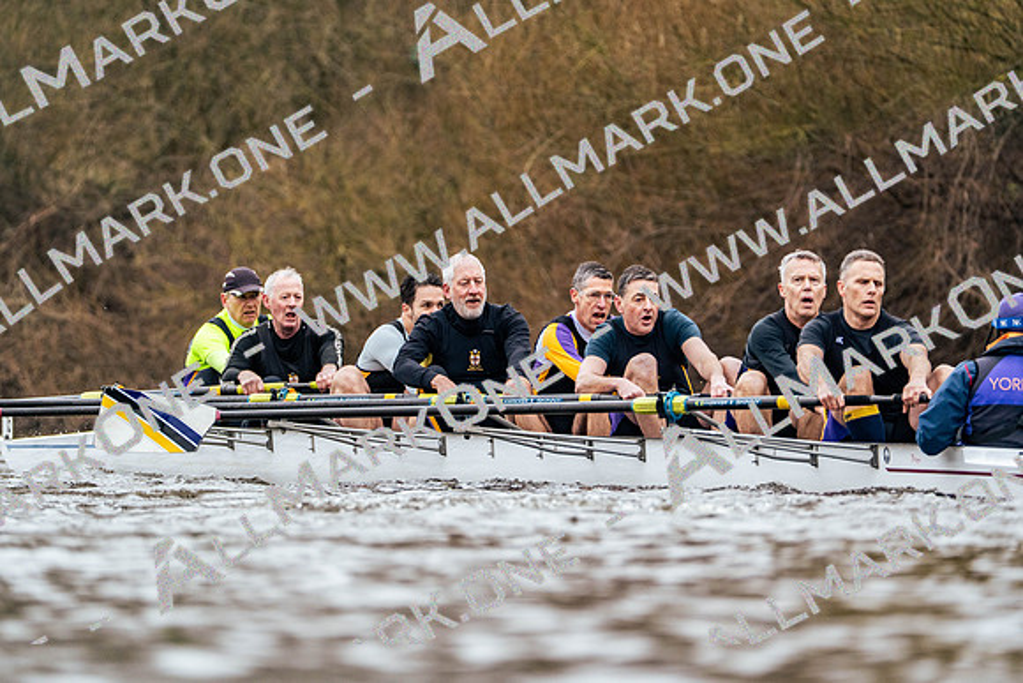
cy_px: 342
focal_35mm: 459
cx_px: 512
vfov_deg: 3.0
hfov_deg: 4.5
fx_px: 13046
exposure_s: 1/2000
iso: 2000
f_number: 6.3
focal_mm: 459
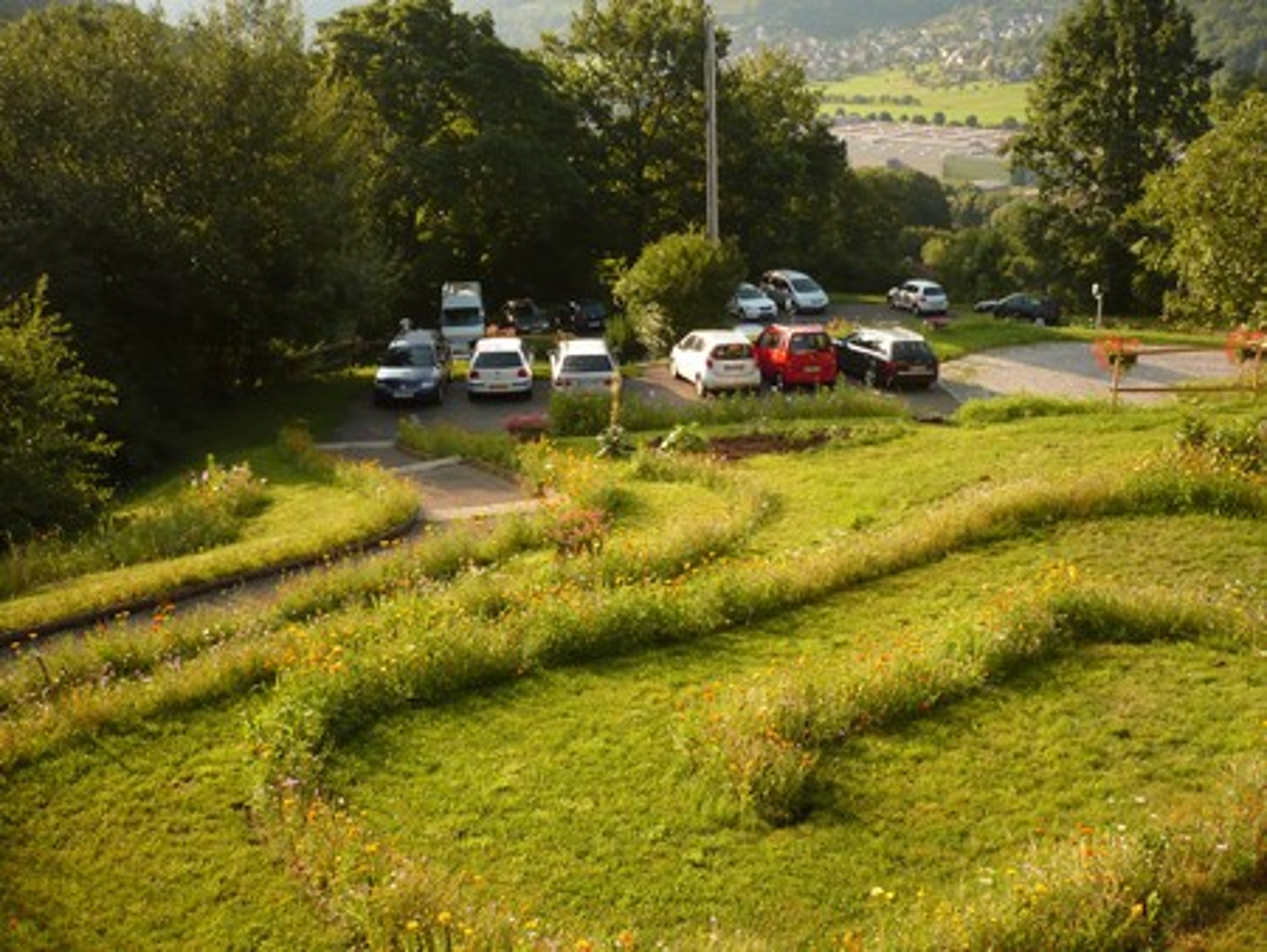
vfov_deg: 40.7
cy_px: 476
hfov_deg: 52.6
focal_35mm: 35
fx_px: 1282
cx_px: 634
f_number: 2.8
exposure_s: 1/320
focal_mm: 5.8
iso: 100
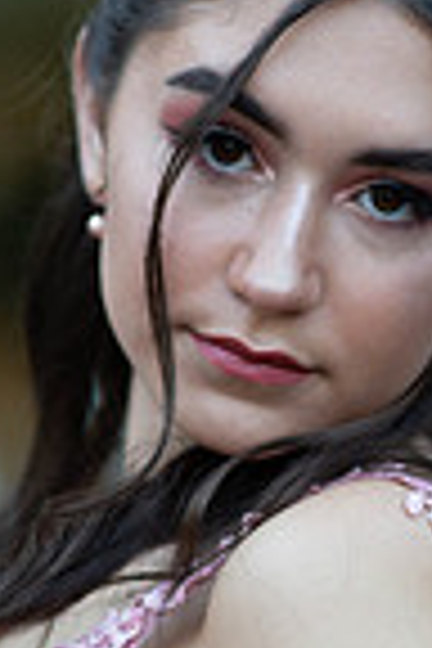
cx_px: 322
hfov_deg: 5.2
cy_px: 513
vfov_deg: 7.7
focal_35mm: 266
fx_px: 4788
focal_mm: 85
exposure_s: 1/640
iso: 250
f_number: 2
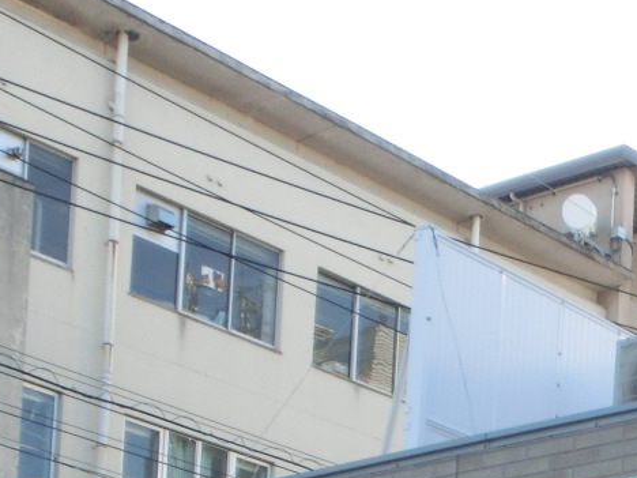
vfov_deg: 12.3
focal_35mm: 105
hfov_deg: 17.2
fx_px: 1932
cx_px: 915
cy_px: 994
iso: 80
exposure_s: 1/320
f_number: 3
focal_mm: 4.24
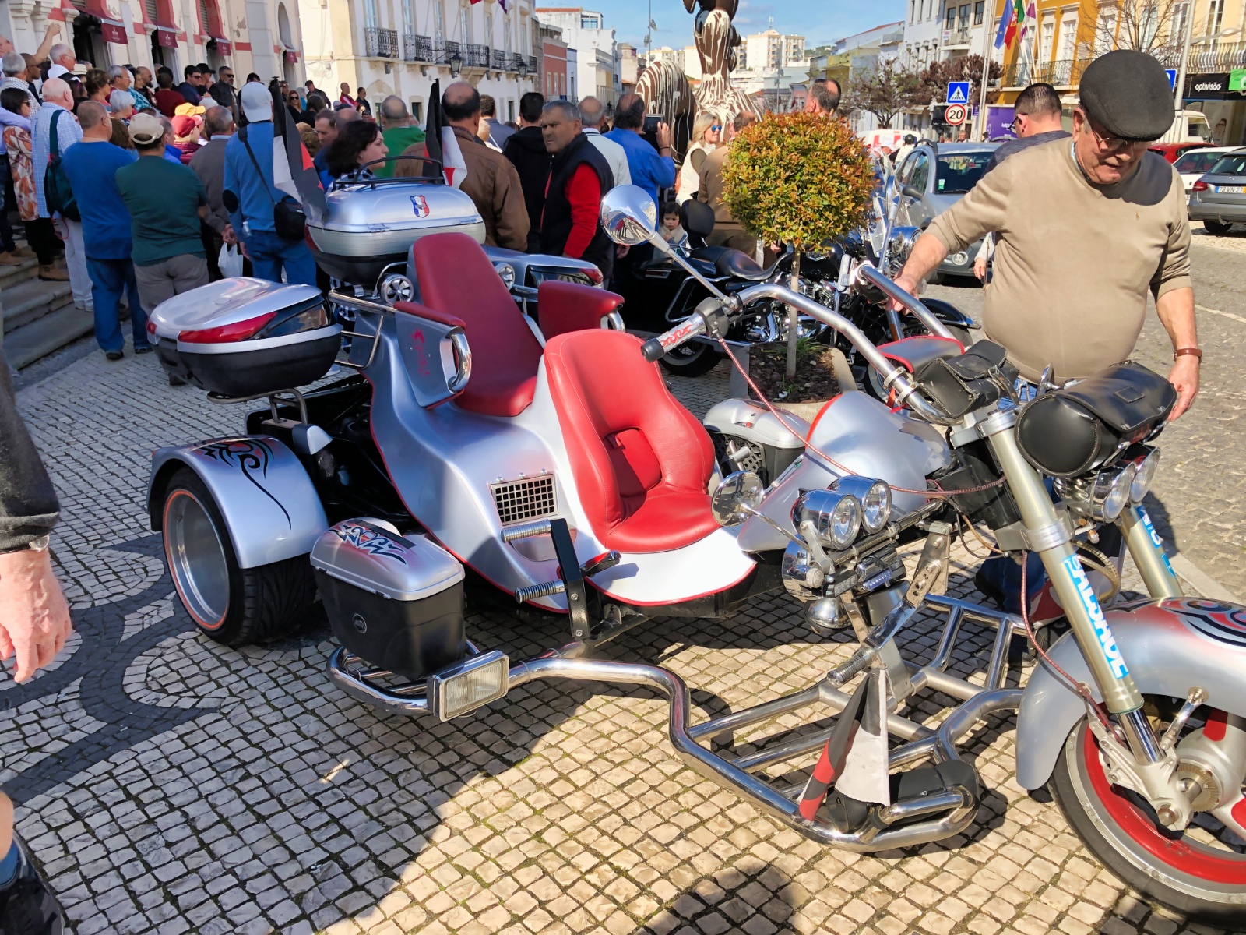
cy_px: 468
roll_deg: +0.5
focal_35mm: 28
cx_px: 623
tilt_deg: -20.4
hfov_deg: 63.4
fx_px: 1008
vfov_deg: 49.7
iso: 20
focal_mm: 4
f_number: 1.8
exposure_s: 1/899
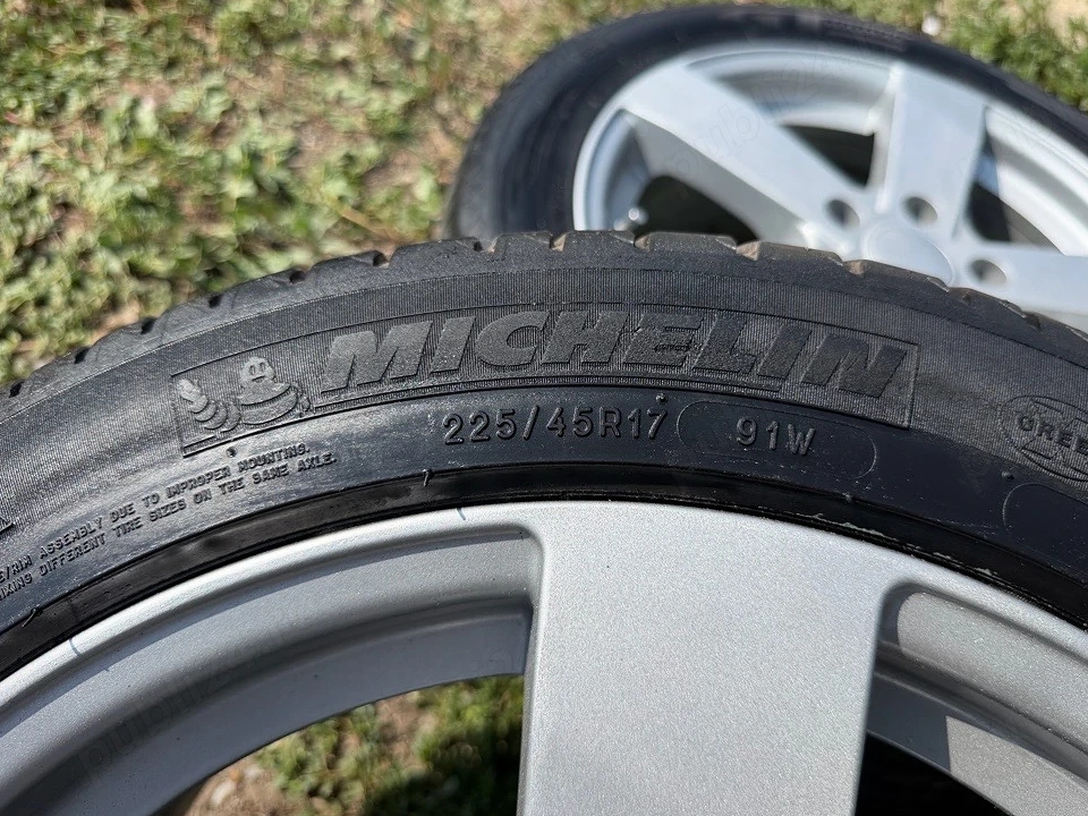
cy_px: 399
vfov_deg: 54.9
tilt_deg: -56.2
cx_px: 566
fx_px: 786
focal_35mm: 25
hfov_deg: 69.4
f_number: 1.78
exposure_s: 1/3759
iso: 80
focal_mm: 6.76
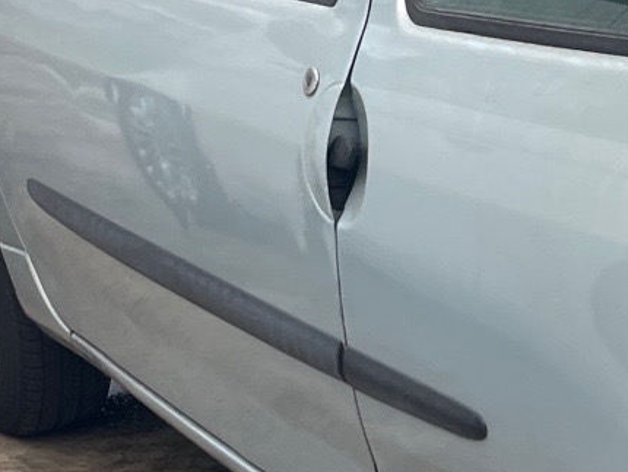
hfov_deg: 15.7
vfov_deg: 12.8
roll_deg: +0.4
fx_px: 2106
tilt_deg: -11.9
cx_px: 929
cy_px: 209
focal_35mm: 116
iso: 32
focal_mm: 4.2
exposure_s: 1/1208
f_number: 1.6
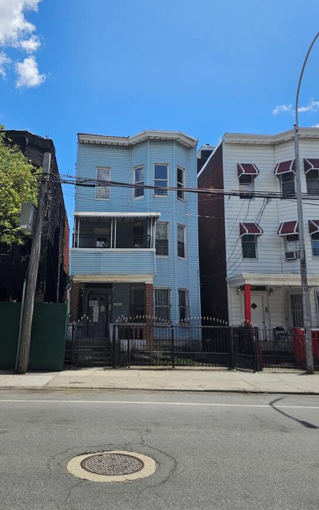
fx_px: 376
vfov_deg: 68.4
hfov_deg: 45.7
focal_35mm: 27
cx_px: 122
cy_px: 245
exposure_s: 1/1000
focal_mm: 6.3
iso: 10
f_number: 1.7
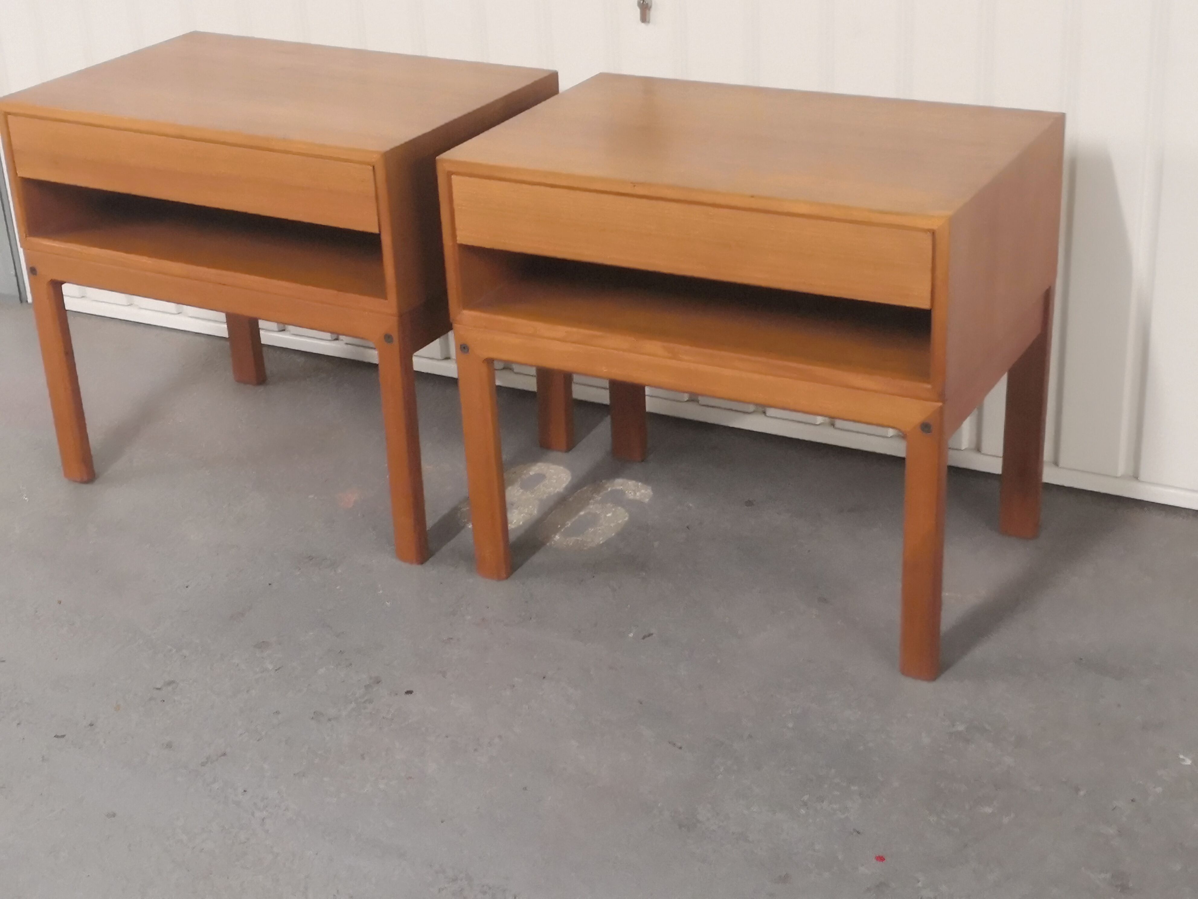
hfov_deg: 36.2
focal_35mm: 53
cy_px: 450
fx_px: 1834
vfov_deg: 27.5
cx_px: 599
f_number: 1.6
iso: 320
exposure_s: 1/33.3
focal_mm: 3.95
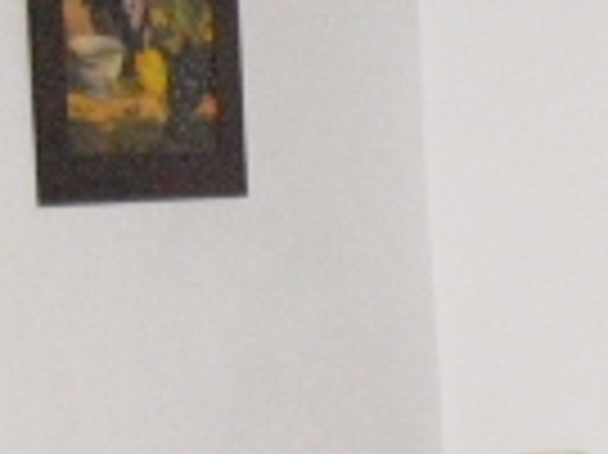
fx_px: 3159
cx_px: 865
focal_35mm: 180
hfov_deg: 10.7
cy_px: 616
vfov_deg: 8.1
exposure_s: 1/60
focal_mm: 6.2
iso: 800
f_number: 2.8
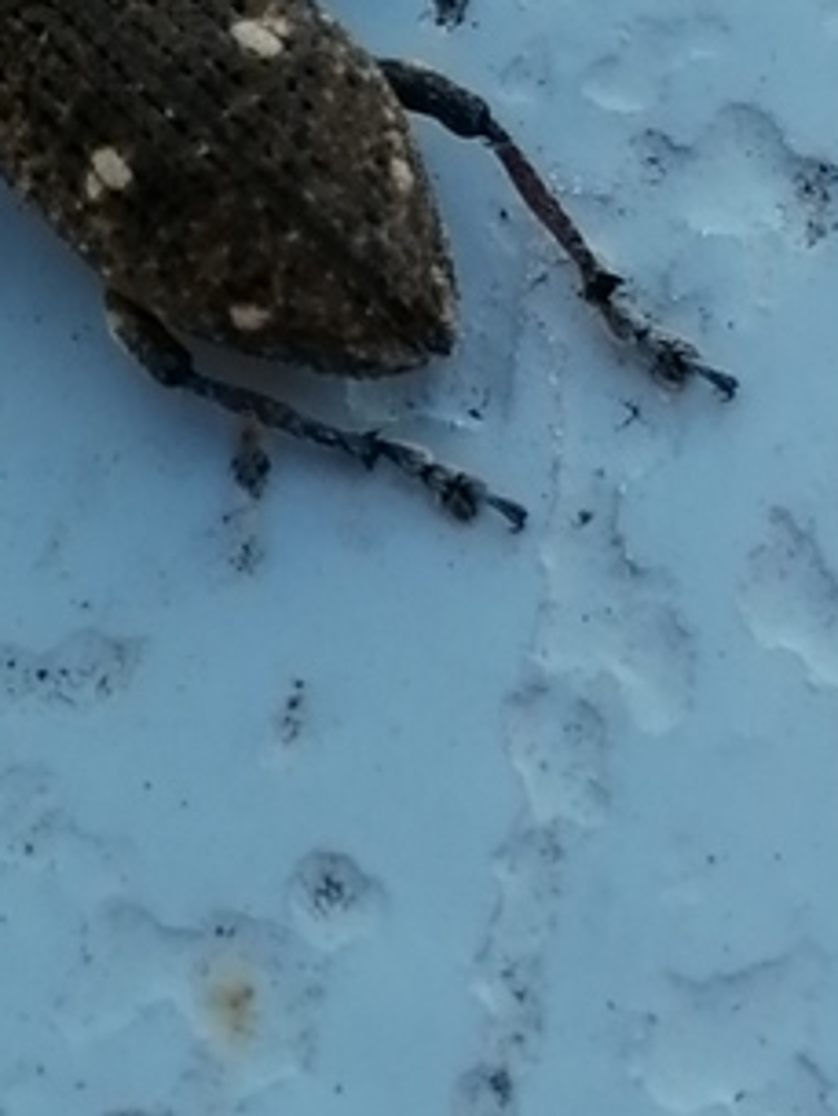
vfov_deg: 9.2
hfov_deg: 6.9
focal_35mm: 214
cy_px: 73
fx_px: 6903
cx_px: 29
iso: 50
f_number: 1.8
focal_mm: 3.46
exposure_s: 1/538
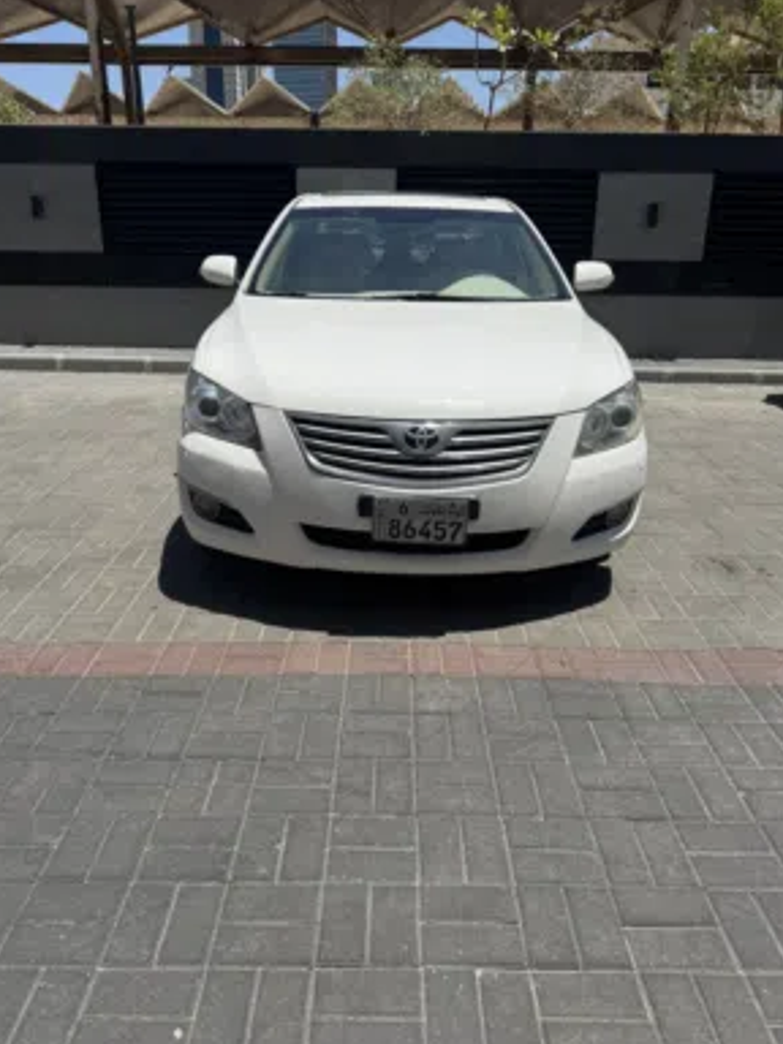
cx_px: 392
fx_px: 754
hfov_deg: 54.9
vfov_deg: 69.4
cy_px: 527
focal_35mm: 25
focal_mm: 6.76
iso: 80
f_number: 1.78
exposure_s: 1/7937
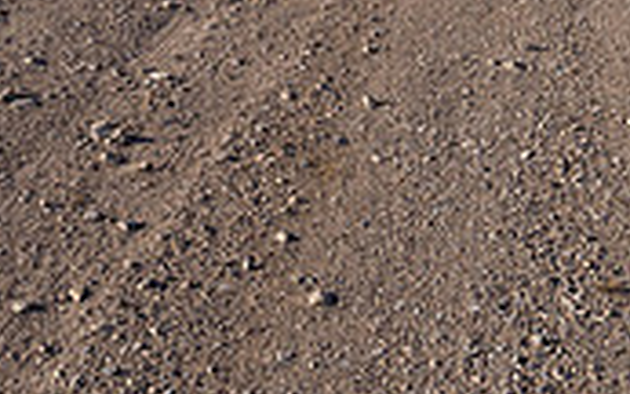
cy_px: -264
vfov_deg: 14.4
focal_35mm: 82
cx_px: 353
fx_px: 1407
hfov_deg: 25.2
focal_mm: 24
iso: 800
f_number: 10
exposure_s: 1/2000
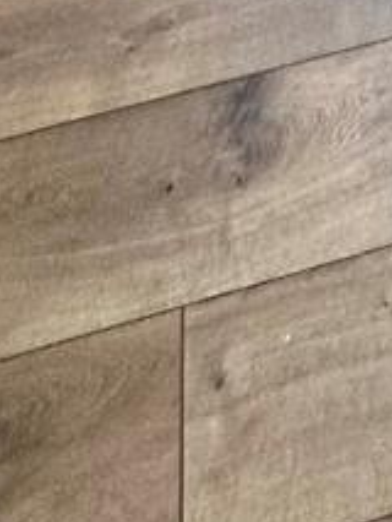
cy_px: -1250
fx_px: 1523
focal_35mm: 101
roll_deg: -0.2
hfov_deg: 13.9
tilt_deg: -11.0
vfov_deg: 9.9
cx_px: 561
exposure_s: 1/120
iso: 100
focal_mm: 2.22
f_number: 2.2
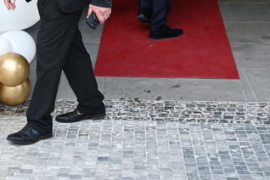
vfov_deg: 13.2
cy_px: 2
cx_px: 40
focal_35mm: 102
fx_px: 765
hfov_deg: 19.7
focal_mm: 47
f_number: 5.6
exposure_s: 1/250
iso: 800
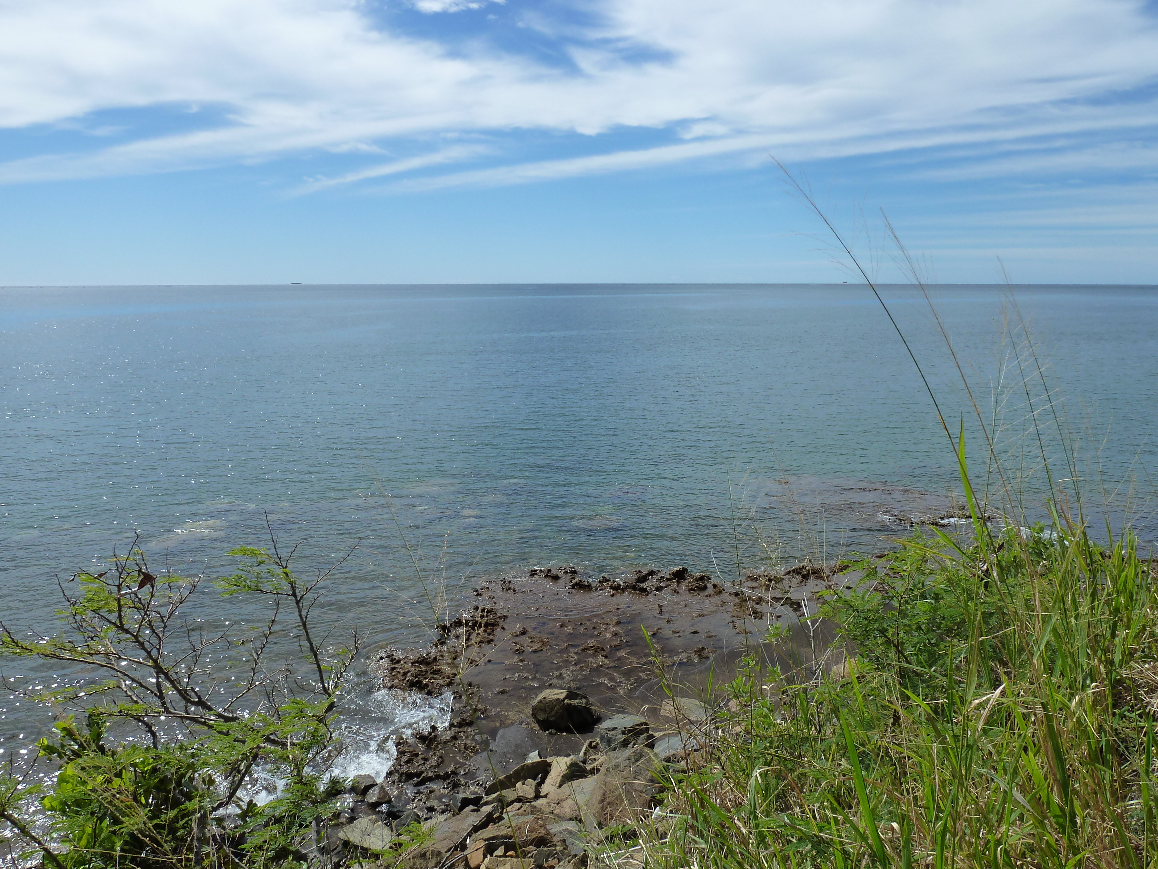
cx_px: 579
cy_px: 434
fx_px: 836
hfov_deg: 69.4
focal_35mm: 25
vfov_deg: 54.9
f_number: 5.6
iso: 125
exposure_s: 1/500
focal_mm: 4.1
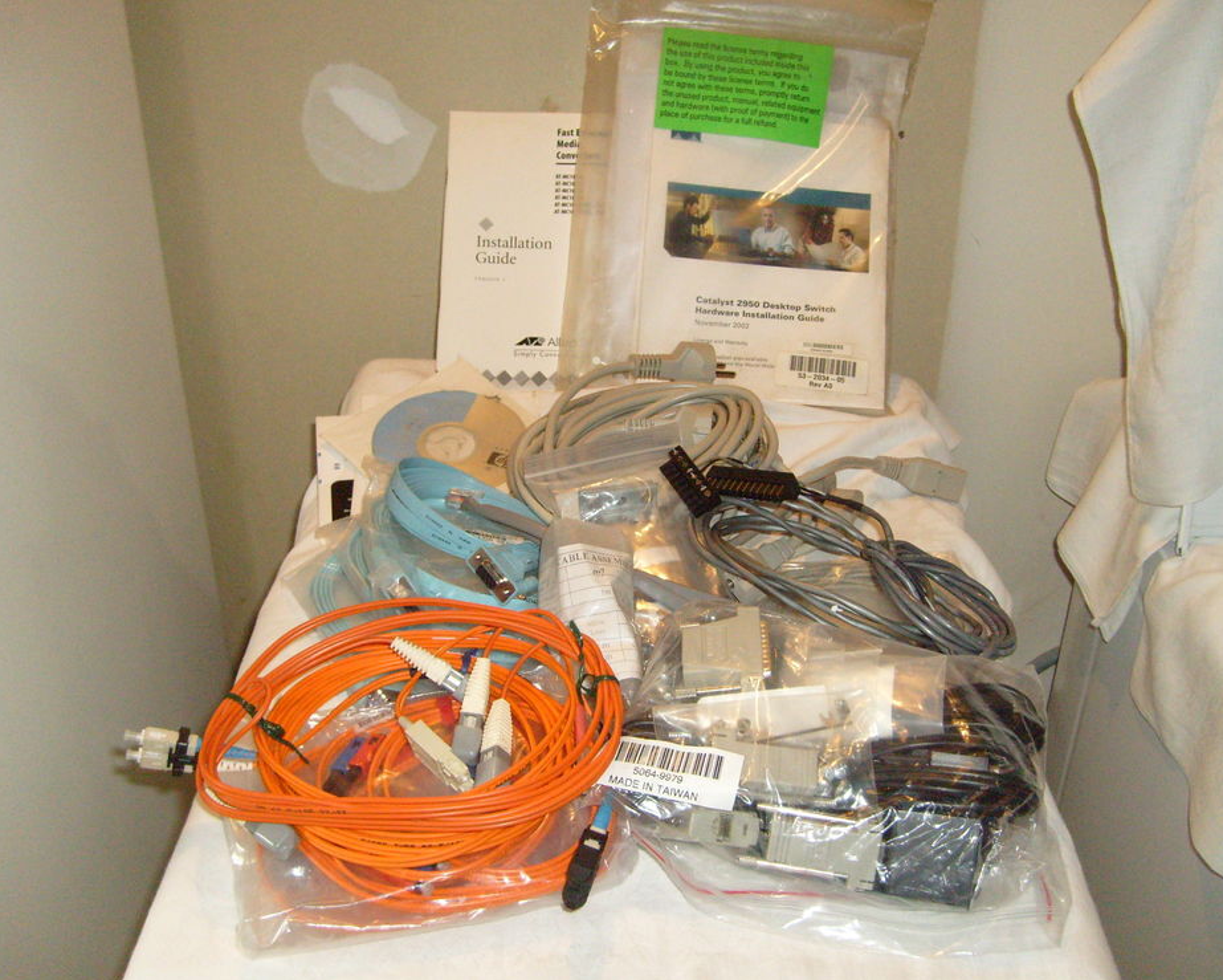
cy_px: 487
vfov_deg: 40.2
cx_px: 639
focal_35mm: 37
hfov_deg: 49.1
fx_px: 1340
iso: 400
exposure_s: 1/45
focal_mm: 5.8
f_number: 2.8
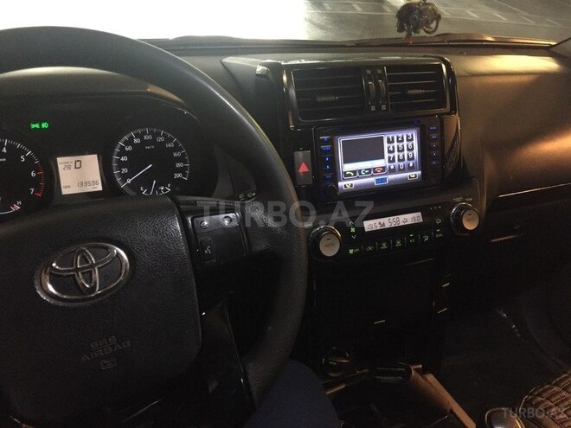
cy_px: 214
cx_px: 286
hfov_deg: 61.7
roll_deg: -4.1
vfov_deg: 48.2
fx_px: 478
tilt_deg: -33.5
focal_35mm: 29
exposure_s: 1/17
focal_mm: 4.15
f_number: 2.2
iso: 320
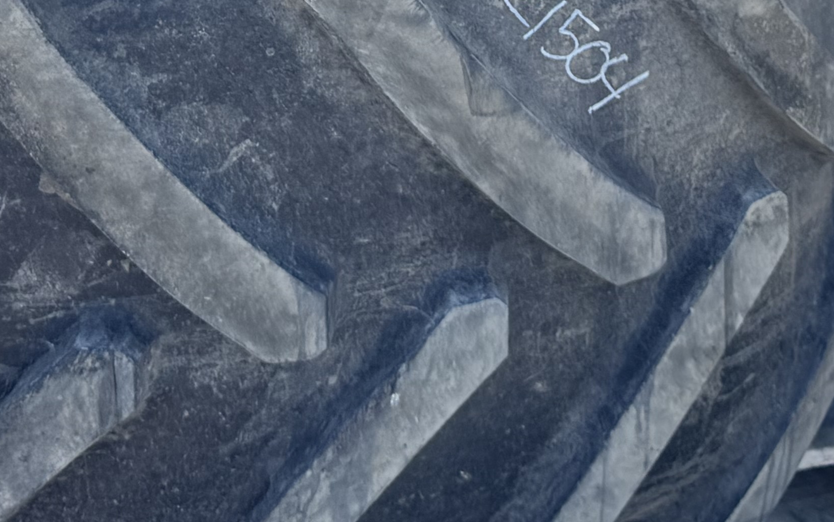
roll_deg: +3.5
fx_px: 2000
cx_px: 403
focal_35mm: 88
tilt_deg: -13.1
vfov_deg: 13.4
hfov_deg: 23.6
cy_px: -414
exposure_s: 1/802
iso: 80
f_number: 1.78
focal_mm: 6.76
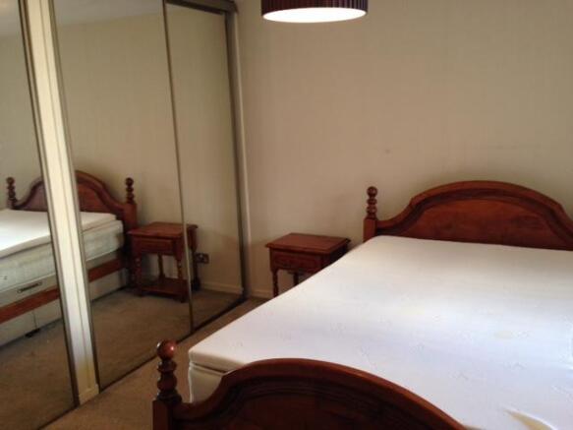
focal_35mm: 33
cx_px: 286
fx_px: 546
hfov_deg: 55.4
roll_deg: +1.5
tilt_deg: -12.5
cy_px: 215
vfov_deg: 42.9
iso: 80
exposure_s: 1/20
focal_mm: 4.12
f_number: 2.4
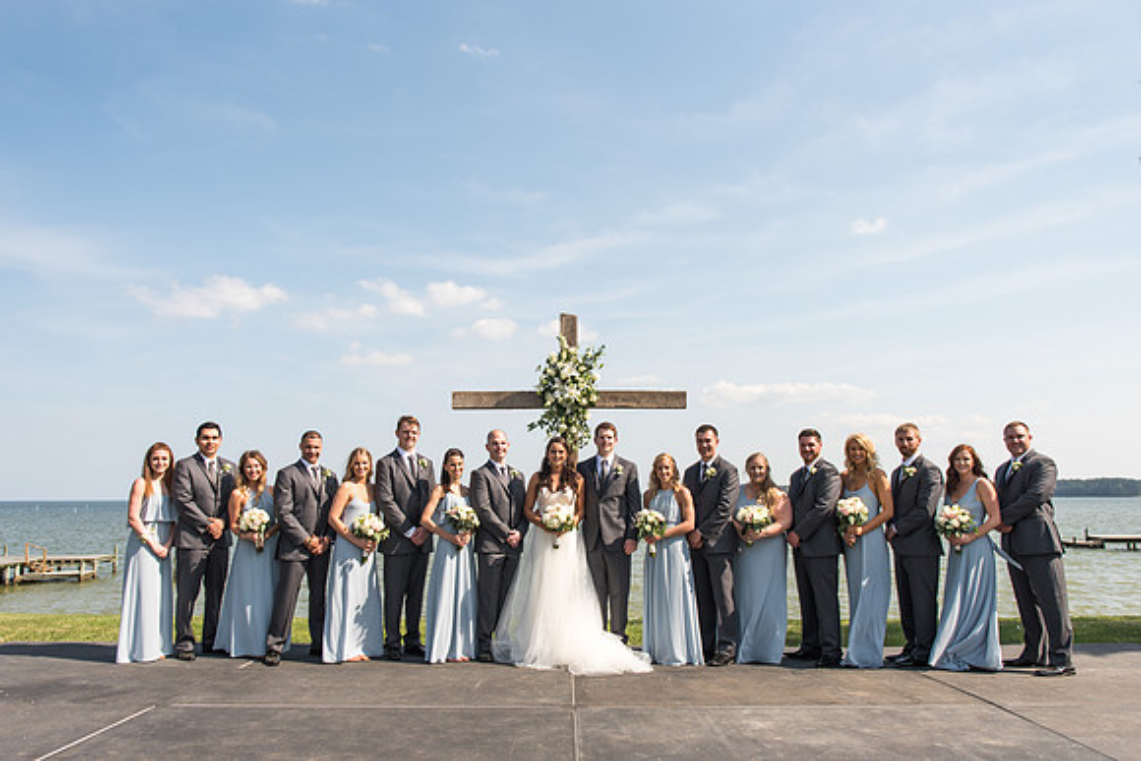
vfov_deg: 49.1
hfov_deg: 68.9
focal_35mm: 26
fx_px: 832
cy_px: 412
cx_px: 564
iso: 125
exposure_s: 1/4000
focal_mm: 24
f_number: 2.8
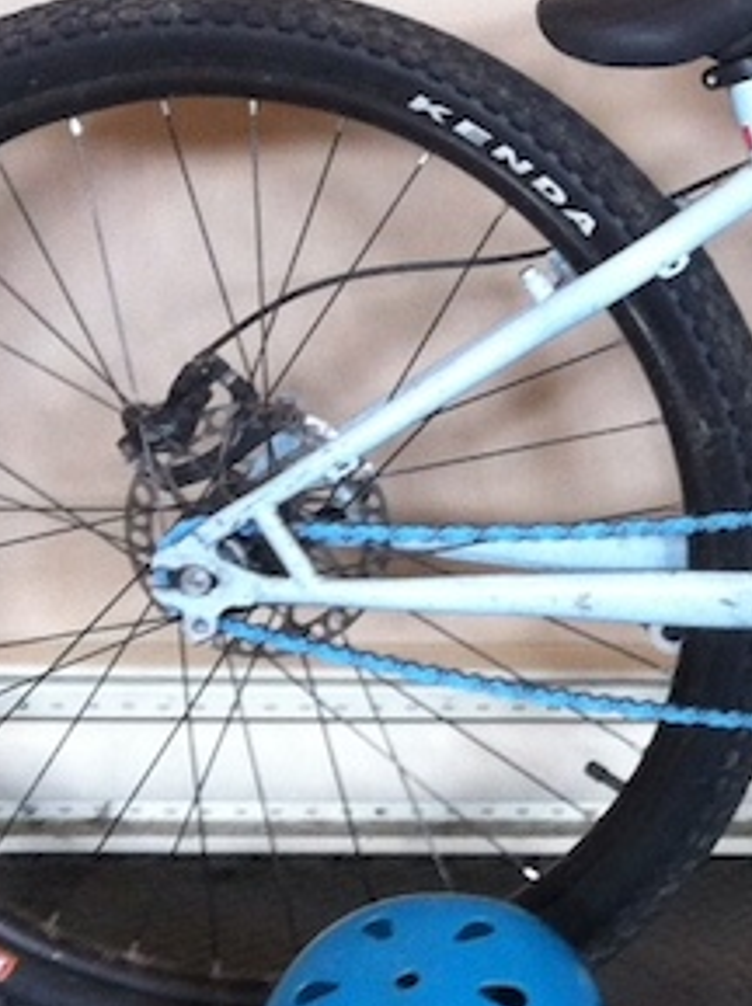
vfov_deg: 15.9
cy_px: 486
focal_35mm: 124
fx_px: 3600
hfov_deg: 11.5
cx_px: 1100
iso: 125
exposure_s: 1/15
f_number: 2.8
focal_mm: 3.85
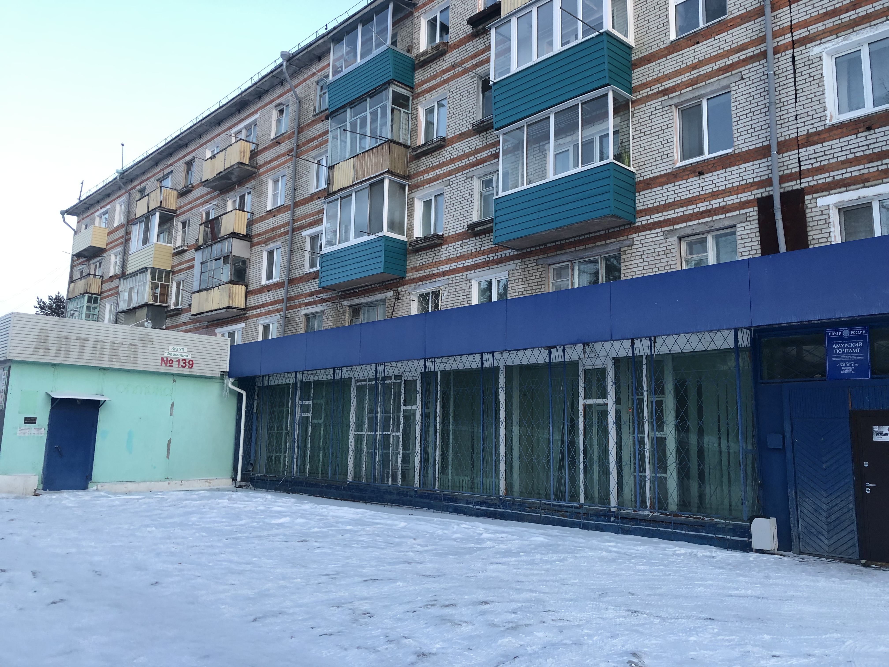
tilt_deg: +9.7
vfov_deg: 49.7
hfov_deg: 63.4
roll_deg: -2.2
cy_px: 334
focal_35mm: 28
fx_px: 719
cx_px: 444
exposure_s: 1/30
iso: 25
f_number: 1.8
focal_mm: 4
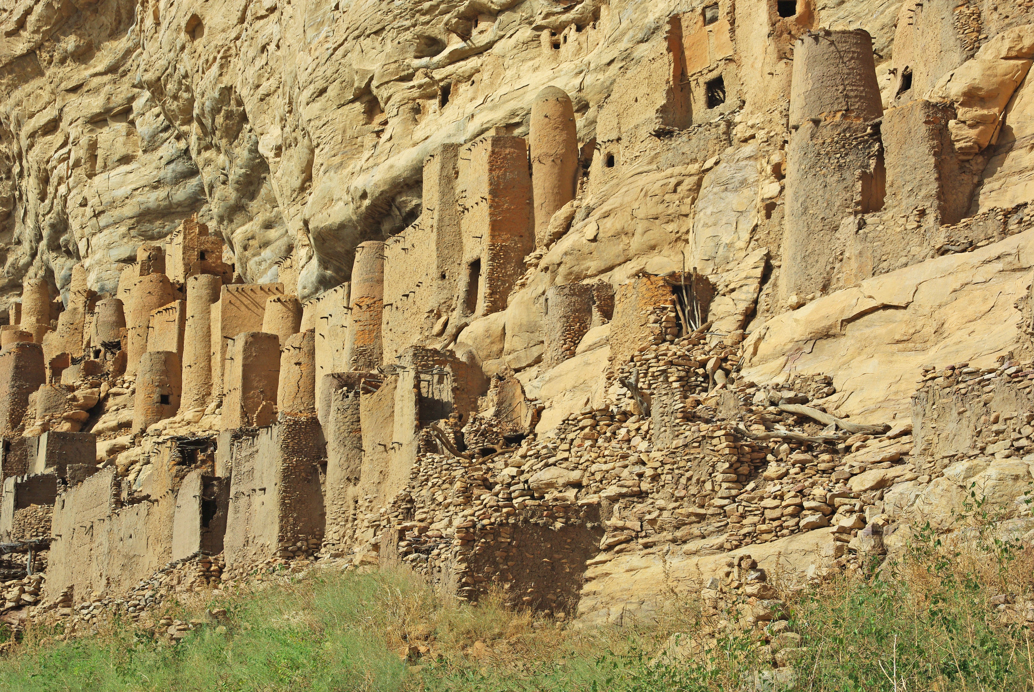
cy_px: 346
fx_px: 2272
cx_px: 517
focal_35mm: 79
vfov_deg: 17.3
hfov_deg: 25.6
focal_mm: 53
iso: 100
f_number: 9.5
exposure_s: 1/350
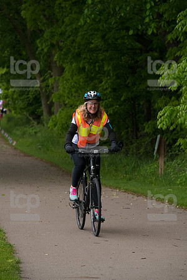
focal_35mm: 200
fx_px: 1558
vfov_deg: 10.3
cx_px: 94
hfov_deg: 6.9
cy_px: 140
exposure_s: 1/1600
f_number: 7.1
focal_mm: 200
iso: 4000
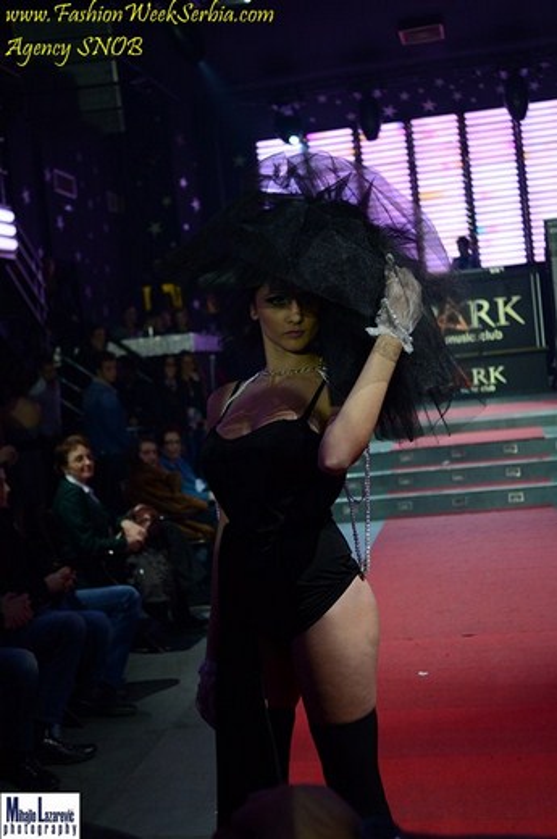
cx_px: 278
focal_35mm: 42
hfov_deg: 31.8
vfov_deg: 46.5
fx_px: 978
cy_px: 420
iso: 1000
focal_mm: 28
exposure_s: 1/160
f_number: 2.8
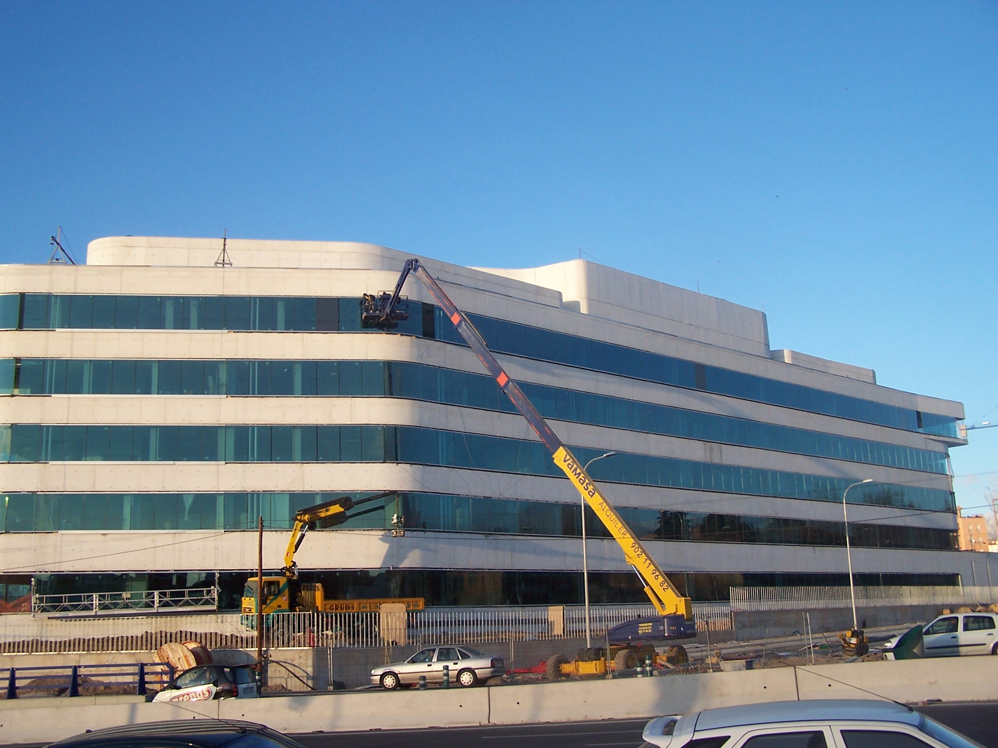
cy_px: 374
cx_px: 499
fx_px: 1096
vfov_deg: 37.7
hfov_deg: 49.0
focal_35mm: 38
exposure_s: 1/500
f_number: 2.8
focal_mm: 6.3
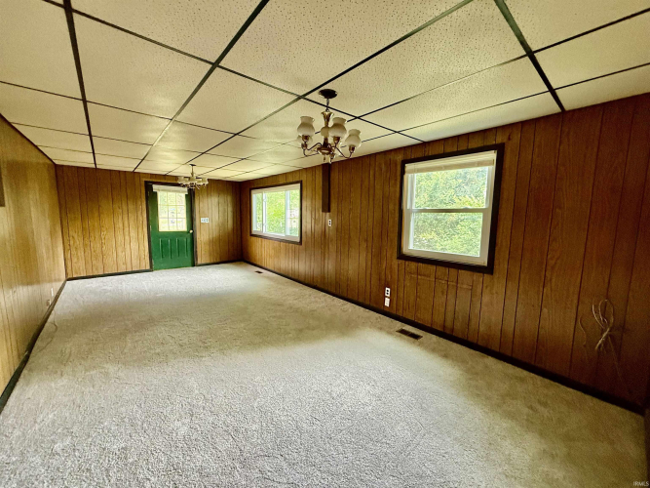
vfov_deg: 85.7
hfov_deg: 102.1
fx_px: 263
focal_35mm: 14
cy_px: 244
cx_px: 325
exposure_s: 1/60
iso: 500
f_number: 2.2
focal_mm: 2.22
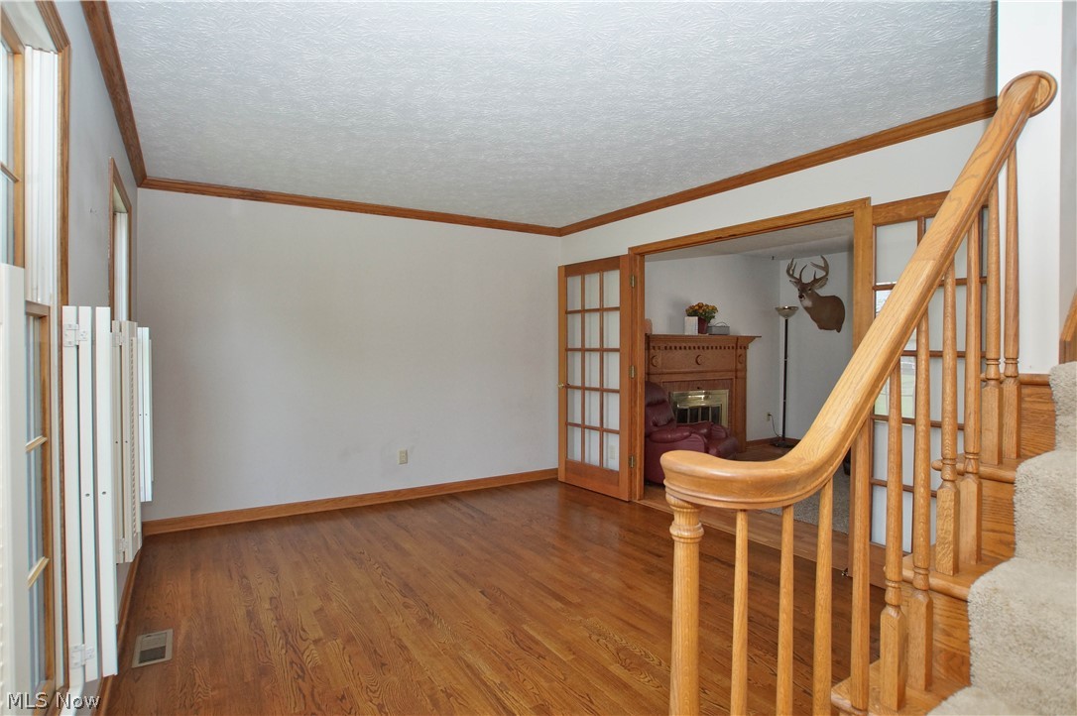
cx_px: 538
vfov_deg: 72.0
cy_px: 358
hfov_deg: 95.0
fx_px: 493
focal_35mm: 16
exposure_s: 1/160
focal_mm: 11
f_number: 4.5
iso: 640
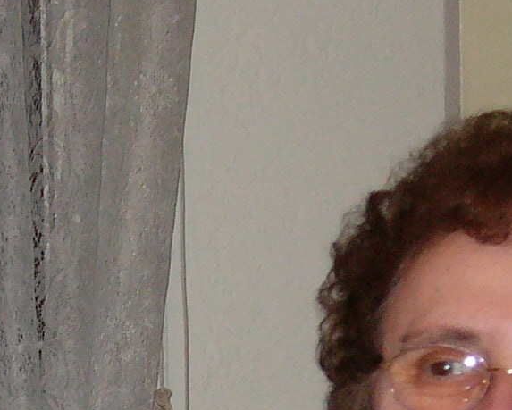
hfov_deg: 7.9
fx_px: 3699
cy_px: 526
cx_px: 50
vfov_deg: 6.3
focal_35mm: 244
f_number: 4
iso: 200
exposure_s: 1/60
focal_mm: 11.6
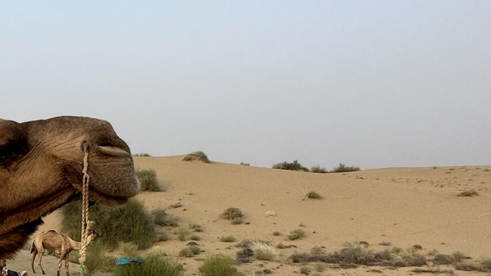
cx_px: -89
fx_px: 599
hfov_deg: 35.6
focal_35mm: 46
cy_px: 240
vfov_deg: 25.3
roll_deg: -0.3
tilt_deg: -5.9
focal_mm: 2.22
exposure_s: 1/769
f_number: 2.2
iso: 40
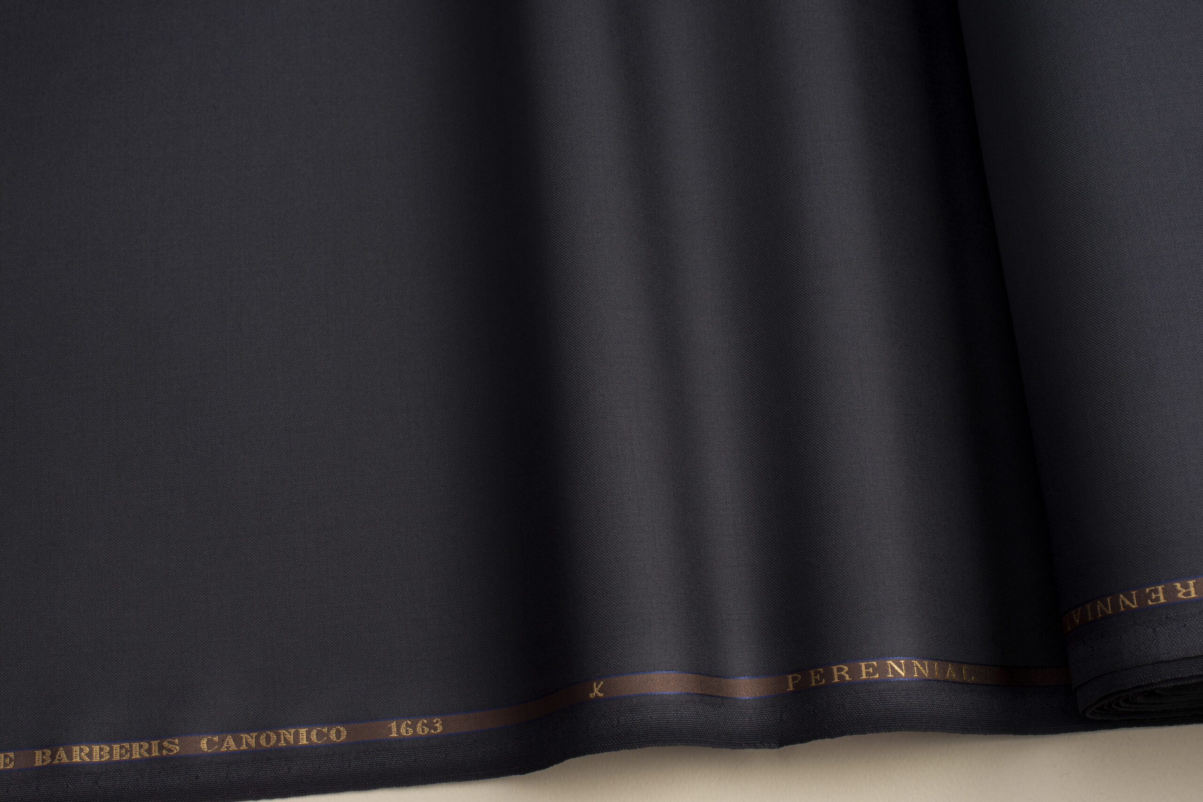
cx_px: 602
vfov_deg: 27.0
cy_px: 401
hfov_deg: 39.6
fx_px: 1671
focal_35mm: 50
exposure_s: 1/100
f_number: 13
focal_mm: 50
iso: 100
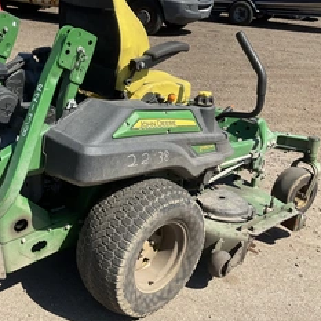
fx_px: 462
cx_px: 110
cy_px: 149
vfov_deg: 38.3
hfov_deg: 38.0
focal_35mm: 44
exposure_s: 1/1377
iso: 25
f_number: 1.8
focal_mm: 3
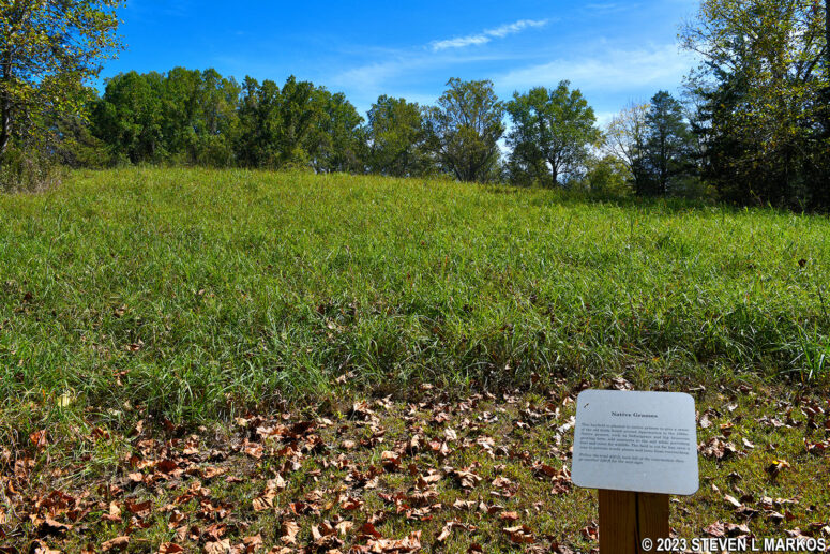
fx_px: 715
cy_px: 277
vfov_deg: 42.3
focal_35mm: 31
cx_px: 415
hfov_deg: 60.3
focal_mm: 31
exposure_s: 1/160
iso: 110
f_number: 11
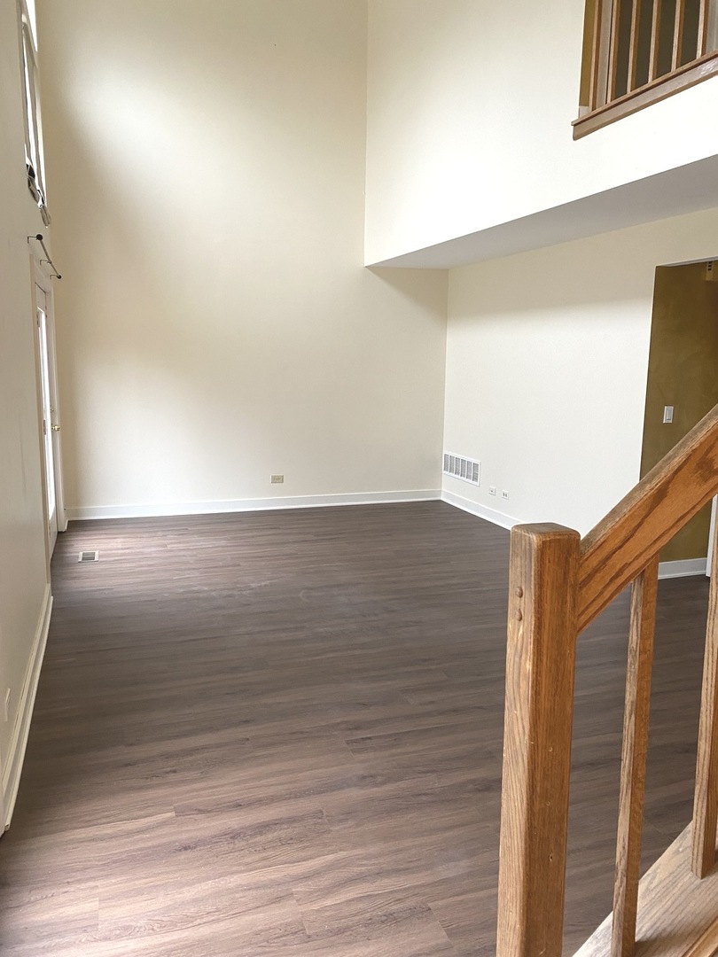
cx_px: 359
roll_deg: -0.3
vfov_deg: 67.3
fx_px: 719
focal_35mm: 26
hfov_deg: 53.1
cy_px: 478
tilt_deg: -8.7
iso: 200
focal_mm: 4.25
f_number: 1.8
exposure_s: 1/60
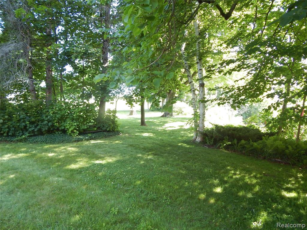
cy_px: 115
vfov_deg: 61.1
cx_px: 154
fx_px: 195
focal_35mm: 22
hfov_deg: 76.4
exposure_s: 1/60
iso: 125
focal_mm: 4
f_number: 3
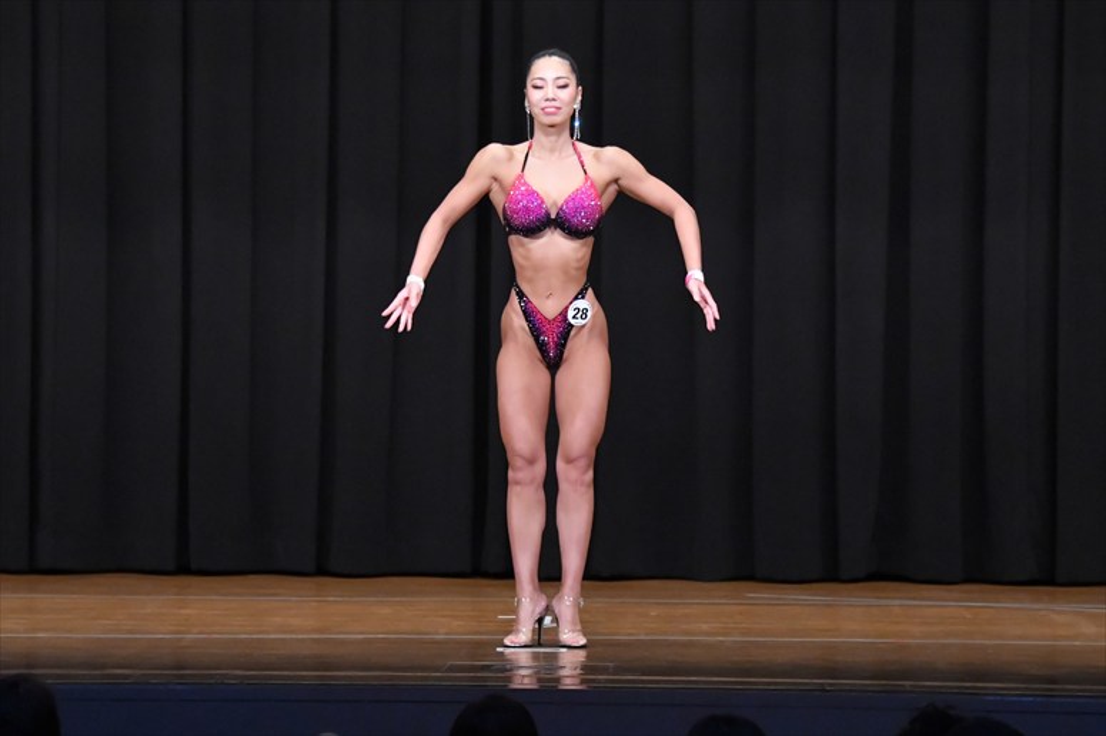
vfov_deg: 6.3
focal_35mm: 217
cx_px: 553
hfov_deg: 9.5
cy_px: 368
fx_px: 6664
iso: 8000
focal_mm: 145
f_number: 5.6
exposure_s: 1/400
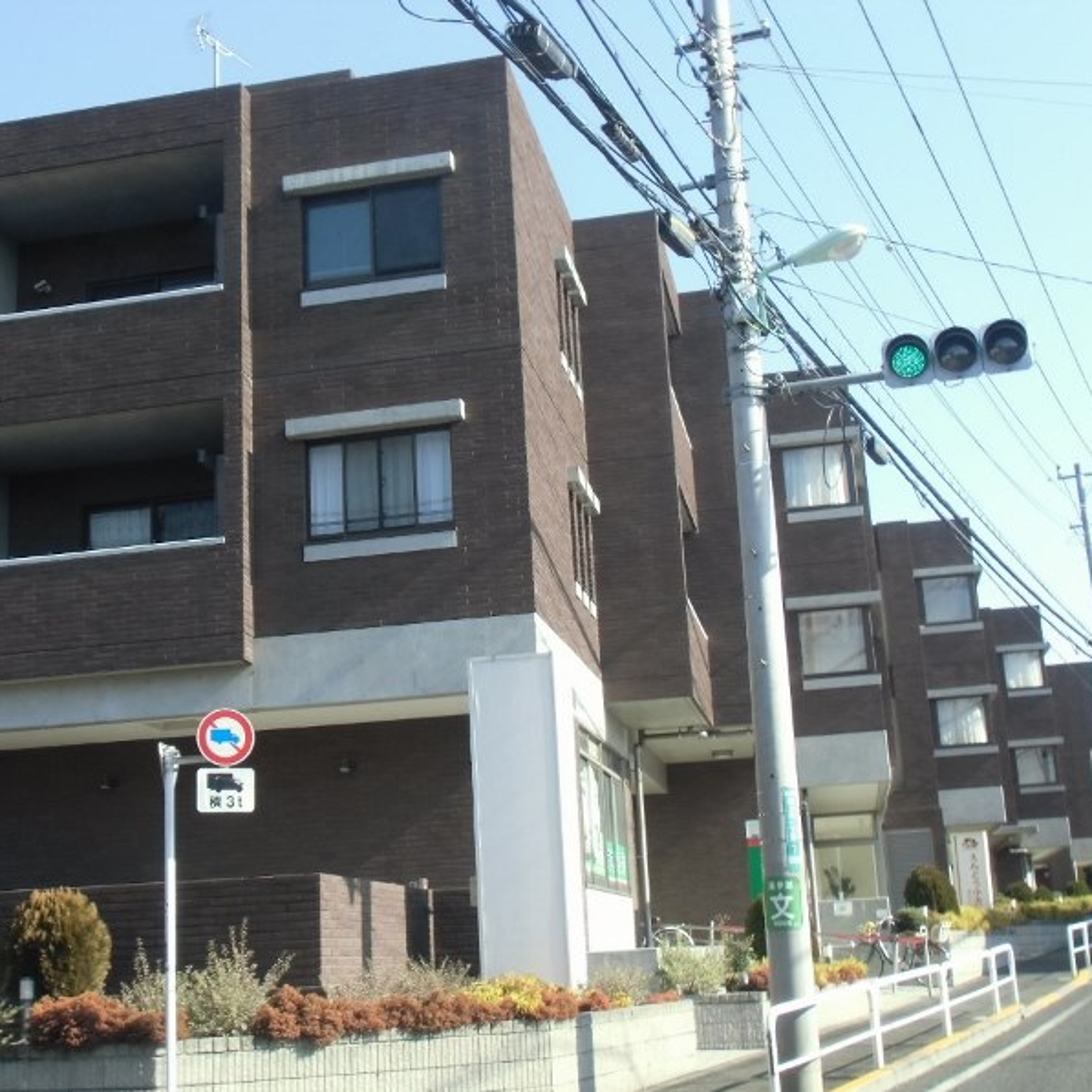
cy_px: 547
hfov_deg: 37.5
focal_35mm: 45
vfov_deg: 37.6
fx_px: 1606
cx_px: 487
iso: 64
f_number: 3.9
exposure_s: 1/125
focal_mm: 6.67
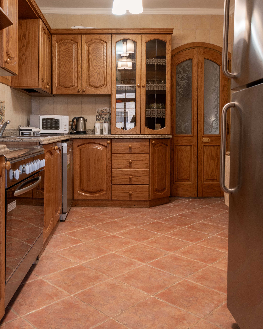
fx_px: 331
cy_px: 136
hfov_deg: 42.9
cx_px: 93
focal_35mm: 34
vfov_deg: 52.6
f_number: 8
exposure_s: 1/4
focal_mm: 21
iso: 320
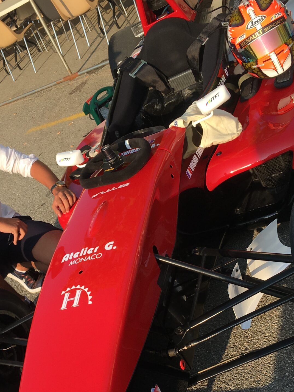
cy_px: 269
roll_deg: +35.2
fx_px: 589
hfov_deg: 28.0
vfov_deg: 36.3
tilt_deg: -29.7
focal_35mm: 52
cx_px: 122
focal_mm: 4.15
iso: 25
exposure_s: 1/905
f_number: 2.2
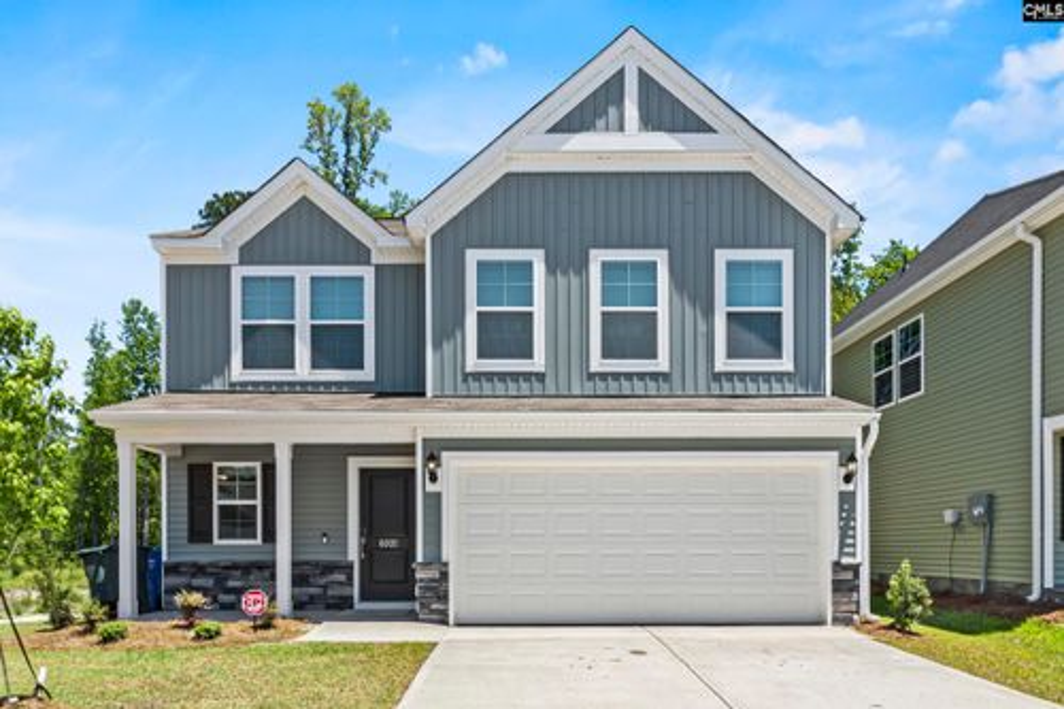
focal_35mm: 16
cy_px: 354
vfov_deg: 72.0
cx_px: 532
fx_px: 487
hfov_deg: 95.0
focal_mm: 11
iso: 200
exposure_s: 1/60
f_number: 16
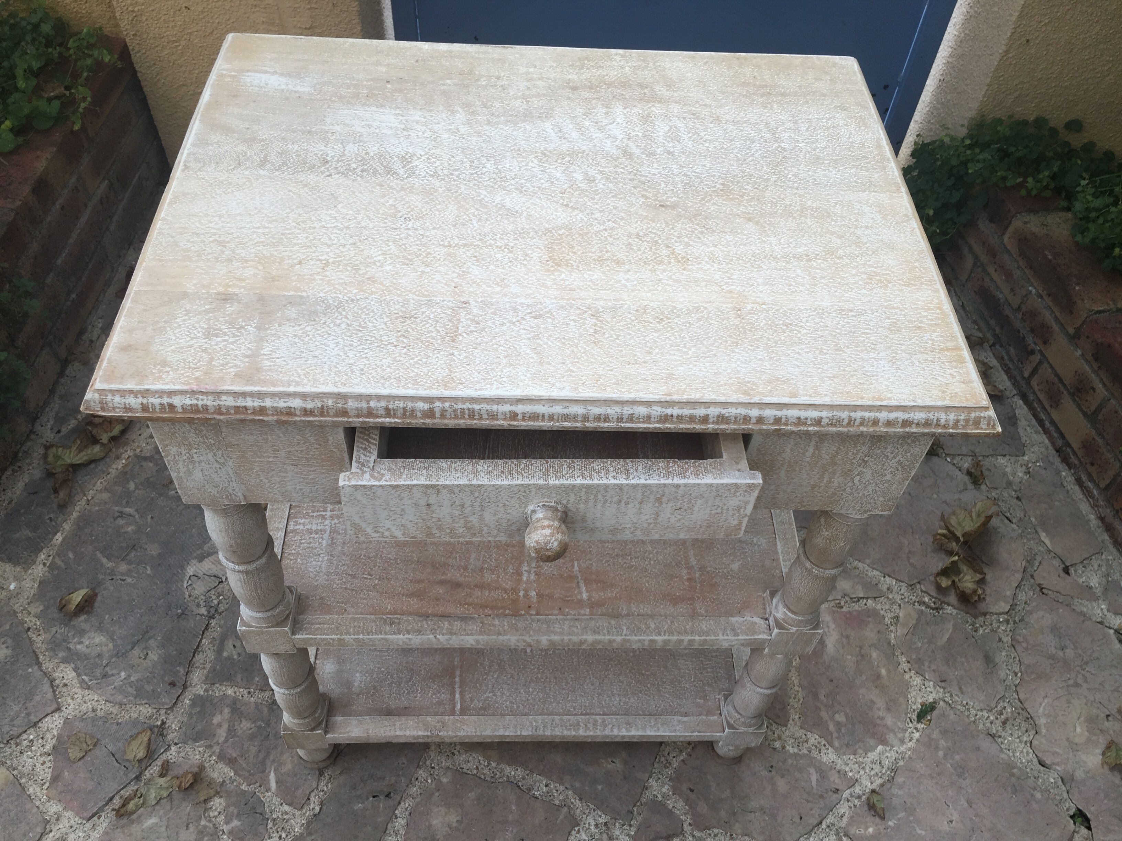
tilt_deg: -53.3
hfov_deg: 61.7
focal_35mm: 29
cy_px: 420
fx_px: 940
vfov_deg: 48.2
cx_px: 561
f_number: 2.2
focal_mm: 4.15
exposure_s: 1/206
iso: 32
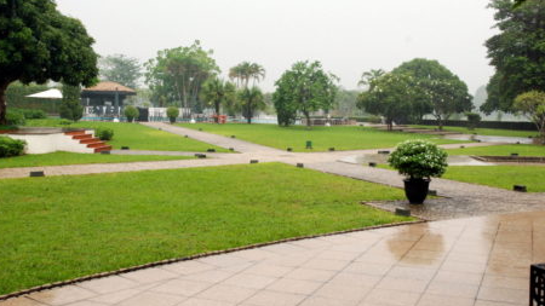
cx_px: 287
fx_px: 607
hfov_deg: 48.3
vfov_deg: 28.3
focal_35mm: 42
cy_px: 134
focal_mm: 24
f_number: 13
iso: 800
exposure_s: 1/25
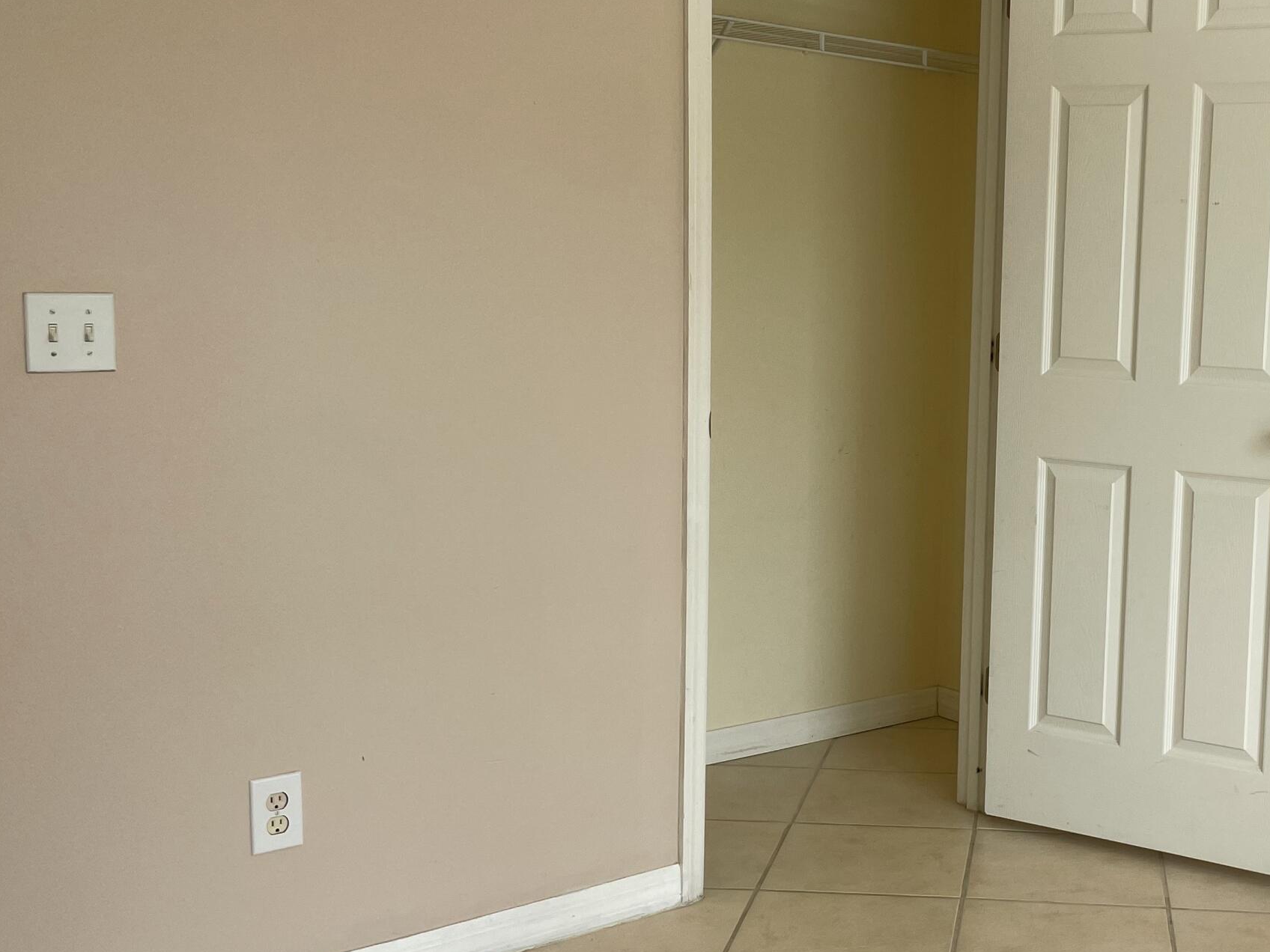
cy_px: 450
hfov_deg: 39.3
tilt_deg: -8.2
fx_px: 1688
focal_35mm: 46
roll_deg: -2.0
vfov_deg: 31.5
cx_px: 1057
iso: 32
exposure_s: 1/561
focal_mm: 4.2
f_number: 1.6
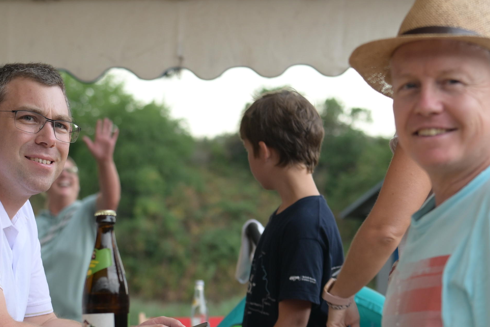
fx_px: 2096
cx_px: 245
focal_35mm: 154
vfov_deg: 8.9
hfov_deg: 13.3
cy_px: 225
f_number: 2.8
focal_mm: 47
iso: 160
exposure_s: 1/125
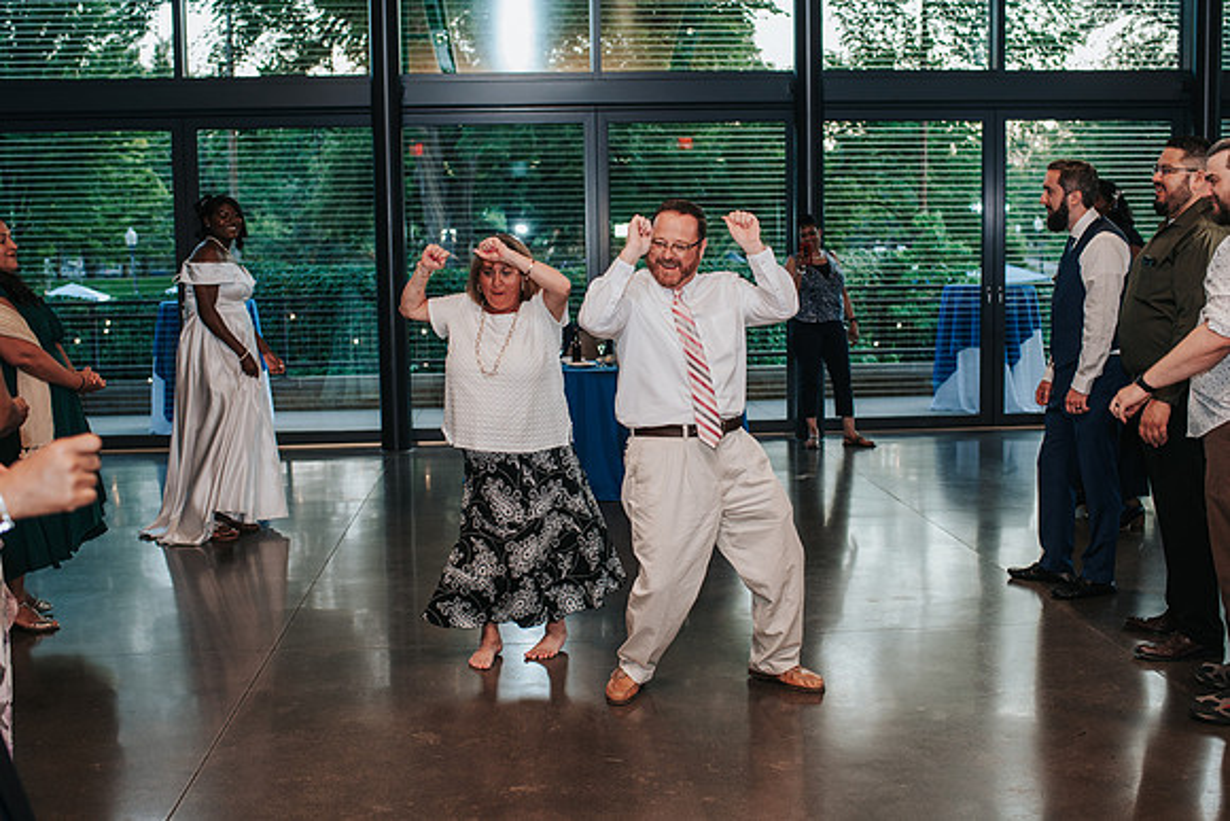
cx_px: 615
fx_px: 1410
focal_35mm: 41
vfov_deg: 32.4
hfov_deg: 47.1
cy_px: 391
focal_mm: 35
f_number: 2.8
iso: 450
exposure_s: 1/160
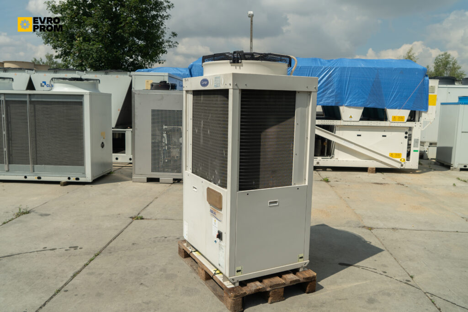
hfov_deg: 63.7
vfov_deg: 45.0
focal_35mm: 29
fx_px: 377
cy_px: 156
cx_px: 234
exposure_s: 1/640
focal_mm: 29
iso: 125
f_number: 5.6
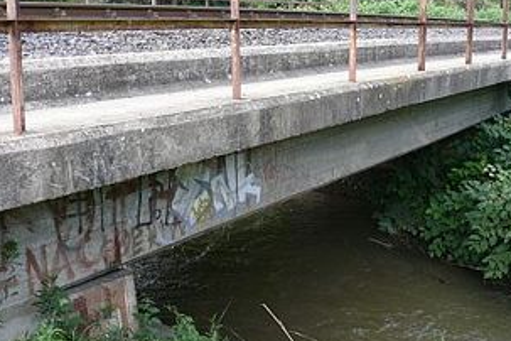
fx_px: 681
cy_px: 174
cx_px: 304
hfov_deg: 41.0
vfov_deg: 28.1
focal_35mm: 48
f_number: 2.8
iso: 100
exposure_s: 1/125
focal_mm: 7.4
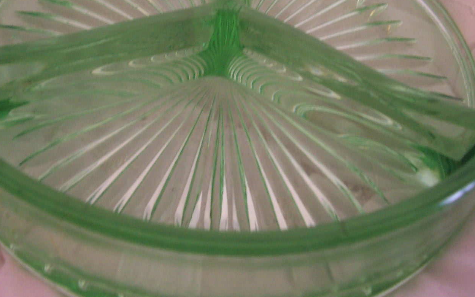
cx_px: 226
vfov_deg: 24.5
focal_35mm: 52
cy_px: 64
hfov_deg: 38.9
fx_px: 673
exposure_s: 1/30
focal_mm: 5.6
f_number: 2.8
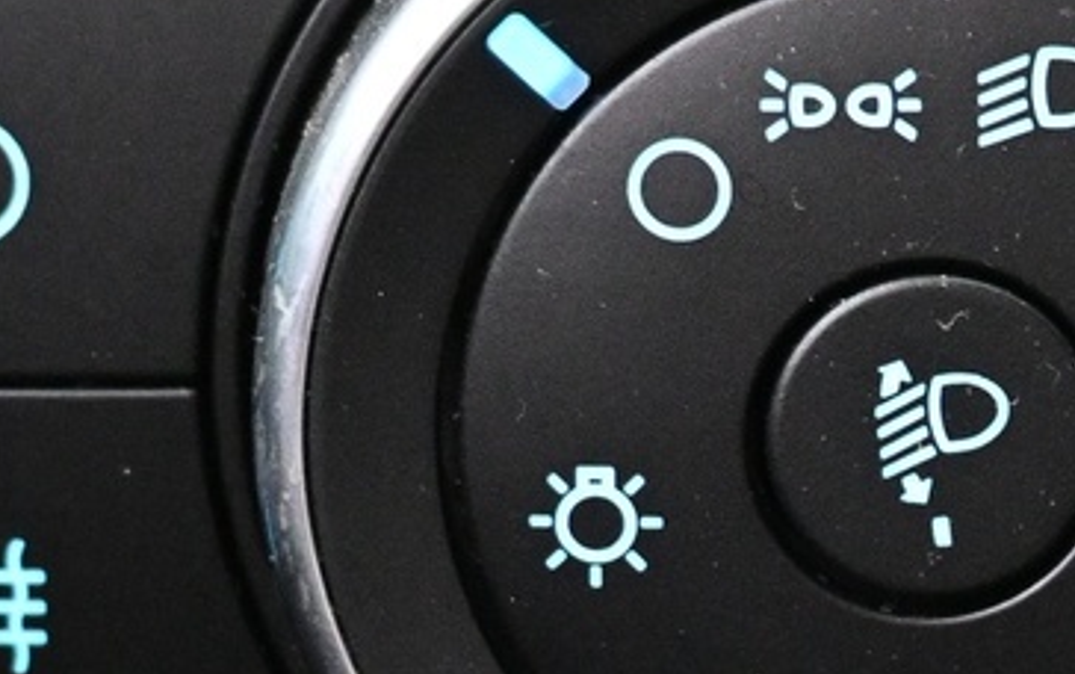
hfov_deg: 10.6
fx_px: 5783
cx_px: 797
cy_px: 429
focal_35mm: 197
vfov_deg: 6.7
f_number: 4.8
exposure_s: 1/13
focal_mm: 29
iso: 4000
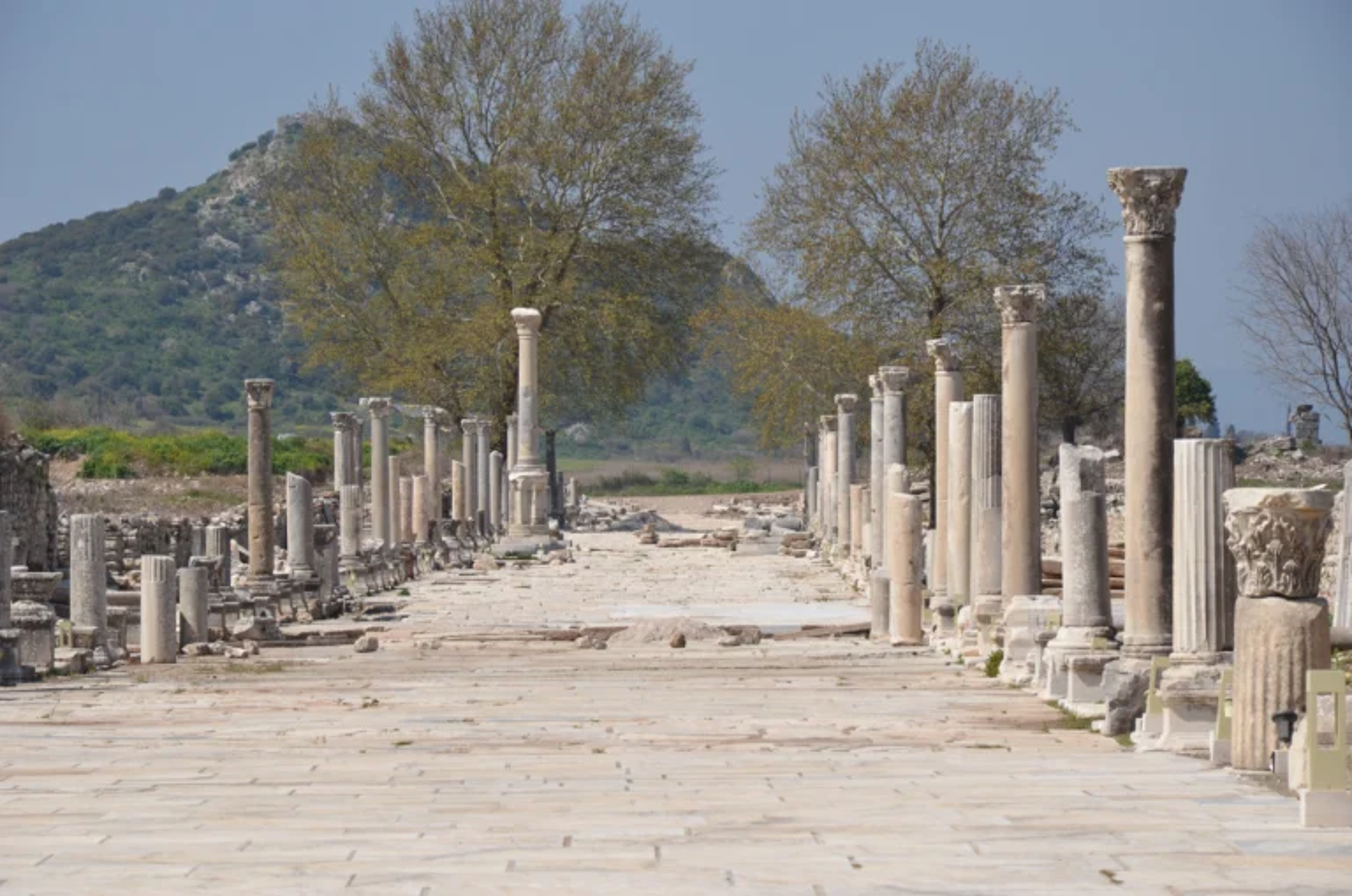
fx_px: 5904
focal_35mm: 158
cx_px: 676
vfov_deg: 8.7
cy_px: 448
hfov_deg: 13.1
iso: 400
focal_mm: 105
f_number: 9
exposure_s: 1/1250
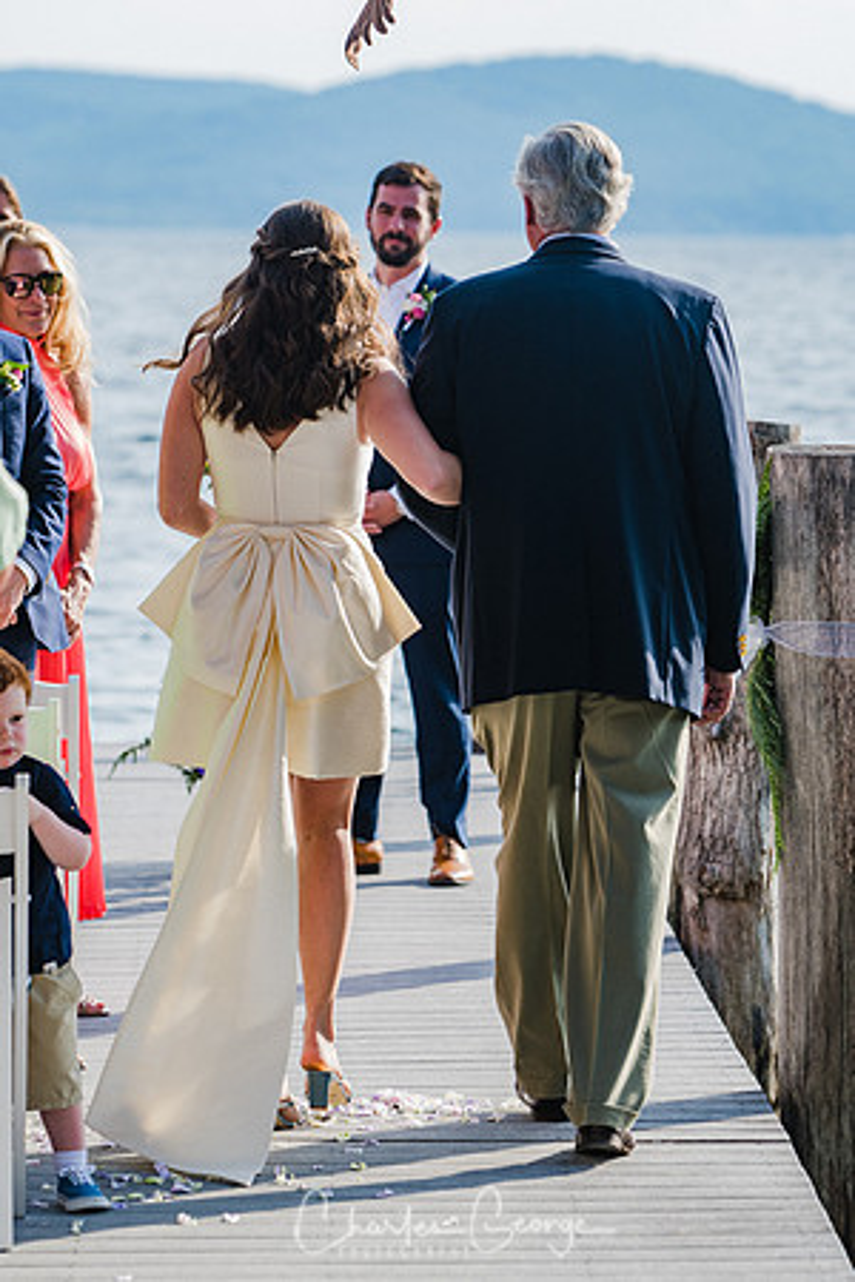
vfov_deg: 11.2
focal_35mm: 183
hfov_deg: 7.5
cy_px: 641
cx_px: 428
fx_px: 6519
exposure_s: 1/640
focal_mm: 122
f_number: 4
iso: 200
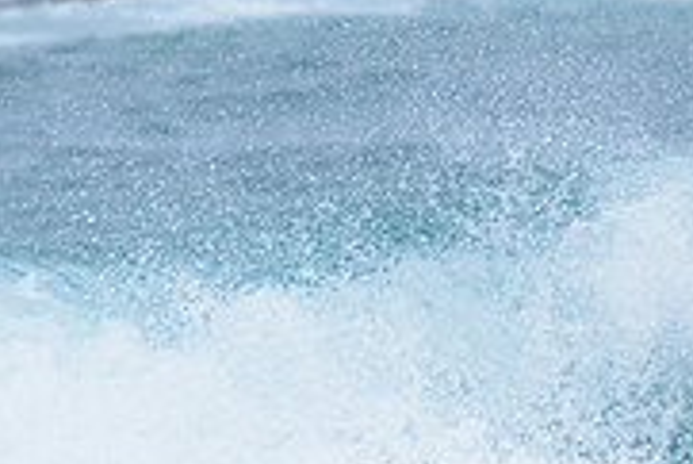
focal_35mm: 2010
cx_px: 873
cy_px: 113
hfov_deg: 1.0
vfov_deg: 0.7
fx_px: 38722
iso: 800
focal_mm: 500
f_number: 5.6
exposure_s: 1/2000
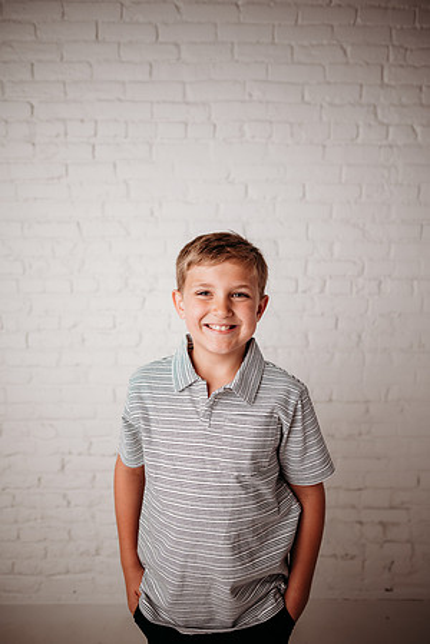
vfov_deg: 73.7
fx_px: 430
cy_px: 322
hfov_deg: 53.1
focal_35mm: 24
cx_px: 215
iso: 100
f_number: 2
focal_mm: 24
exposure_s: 1/200
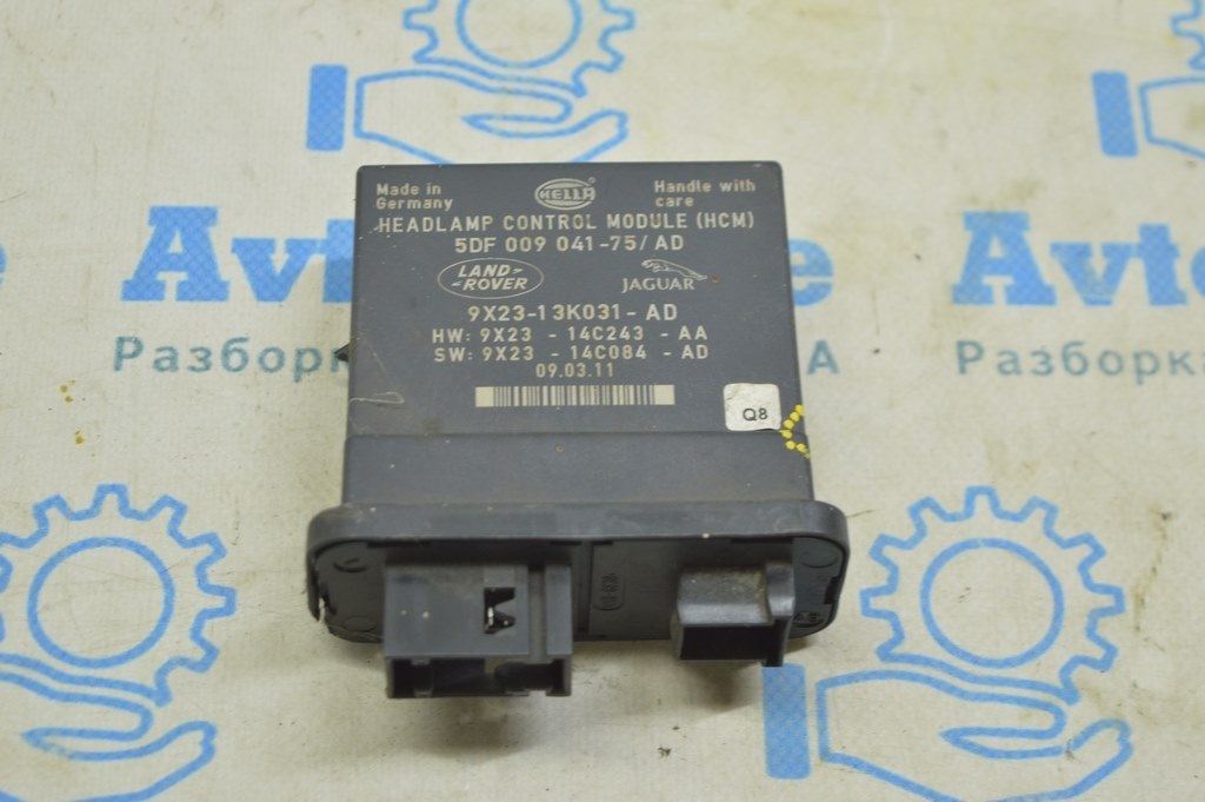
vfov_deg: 18.2
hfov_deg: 27.0
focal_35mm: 75
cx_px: 602
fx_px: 2508
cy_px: 401
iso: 400
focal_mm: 50
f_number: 5.6
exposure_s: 1/20
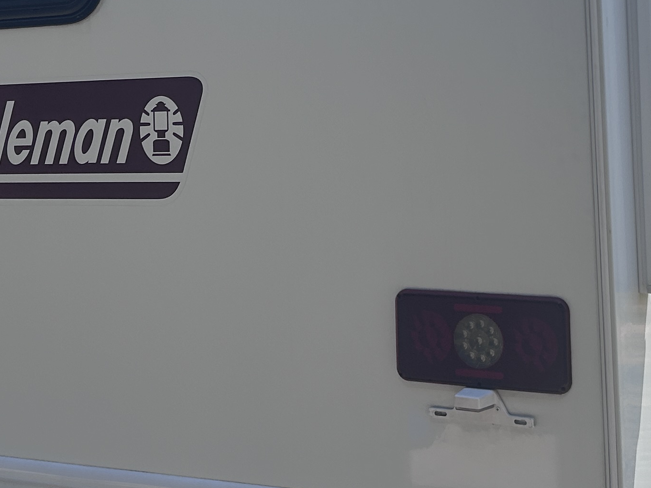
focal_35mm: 77
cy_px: 43
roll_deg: +1.5
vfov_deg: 18.8
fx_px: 1448
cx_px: 327
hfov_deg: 25.3
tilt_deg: +1.6
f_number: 1.5
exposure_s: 1/4115
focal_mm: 5.7
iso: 50
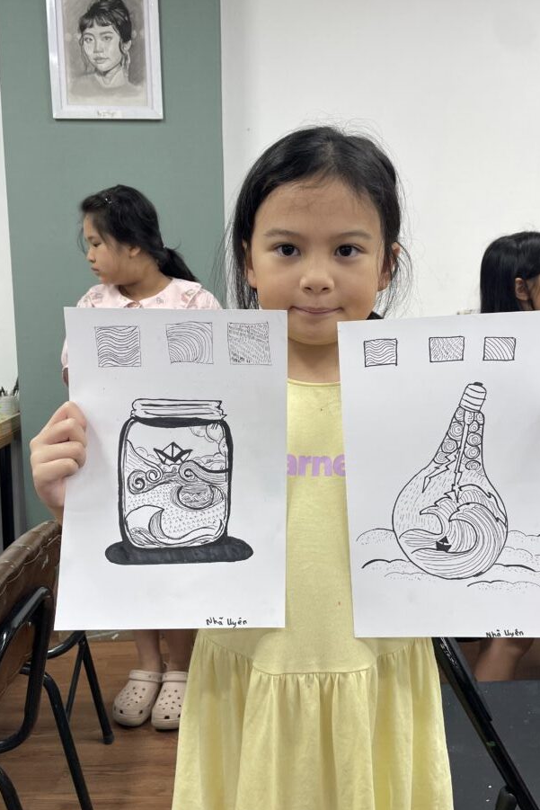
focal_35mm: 30
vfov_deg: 61.9
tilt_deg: -7.6
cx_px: 305
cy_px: 390
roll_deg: +1.2
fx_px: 675
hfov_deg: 43.5
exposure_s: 1/100
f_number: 1.6
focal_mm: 4.2
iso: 64
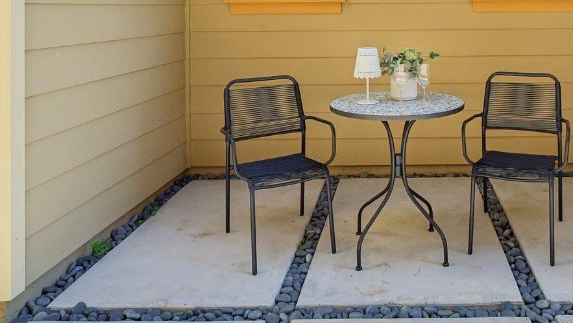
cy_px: -2
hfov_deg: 55.9
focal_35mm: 34
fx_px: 517
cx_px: 411
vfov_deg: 31.9
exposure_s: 1/500
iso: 640
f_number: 8
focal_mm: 14
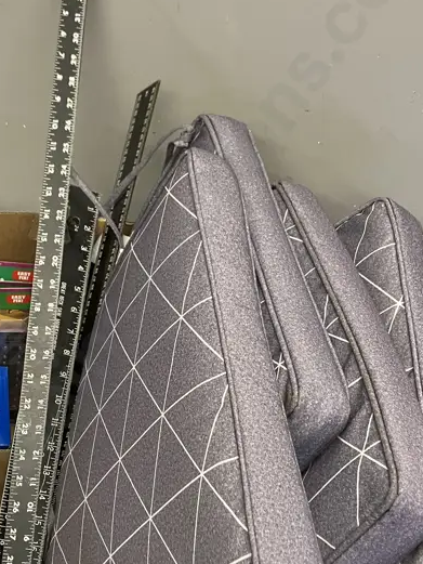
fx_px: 896
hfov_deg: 26.3
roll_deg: -20.1
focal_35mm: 55
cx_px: 114
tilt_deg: -42.5
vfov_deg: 34.8
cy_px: 331
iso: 80
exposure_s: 1/50
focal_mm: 3.99
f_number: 1.8
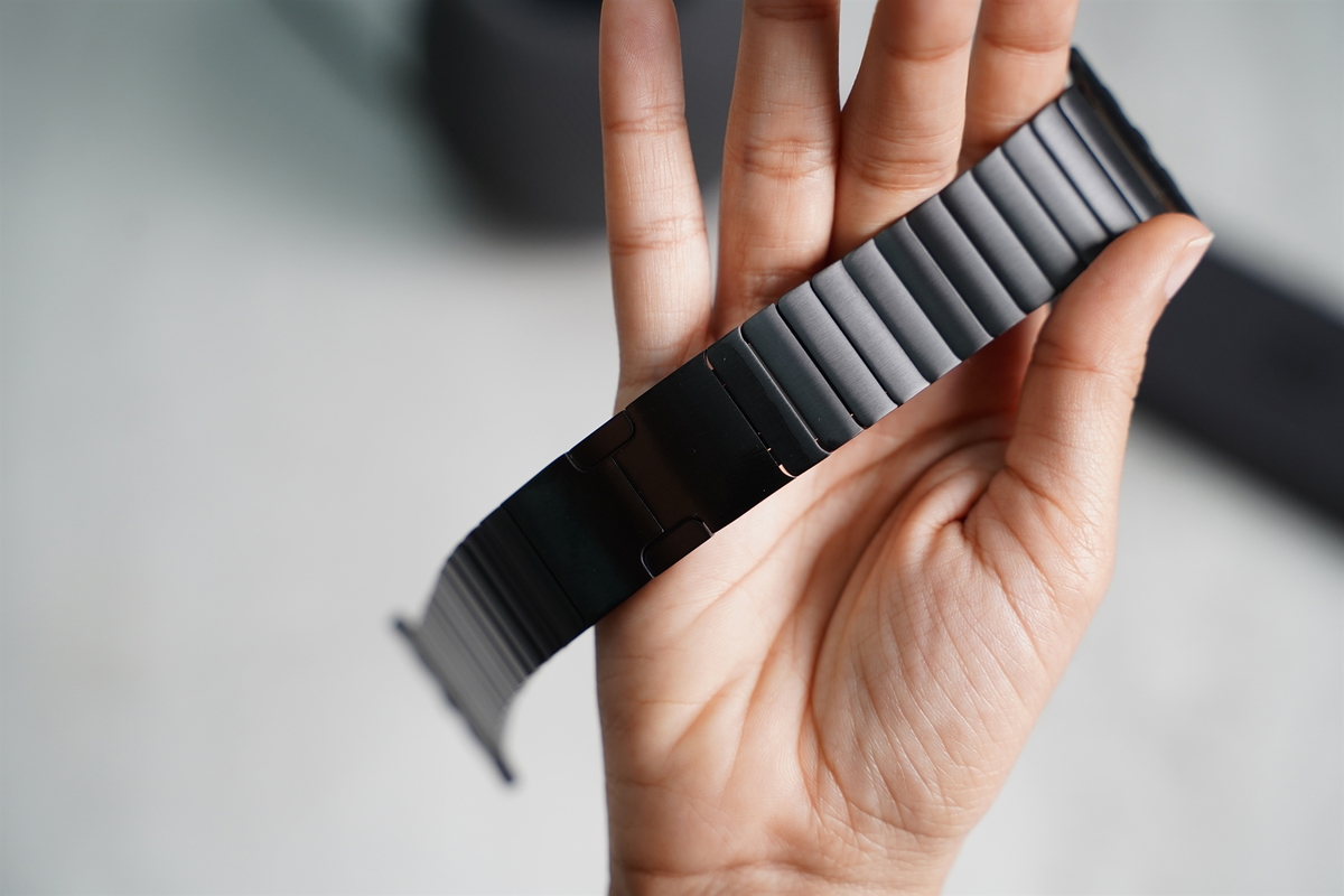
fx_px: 2800
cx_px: 672
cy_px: 448
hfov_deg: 27.0
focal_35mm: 75
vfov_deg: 18.2
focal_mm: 75
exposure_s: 1/80
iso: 1000
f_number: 4
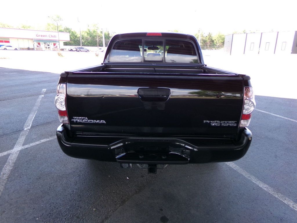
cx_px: 148
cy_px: 112
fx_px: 206
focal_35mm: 24
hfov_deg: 71.6
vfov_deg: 56.8
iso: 100
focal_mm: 4.3
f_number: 3.7
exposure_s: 1/70
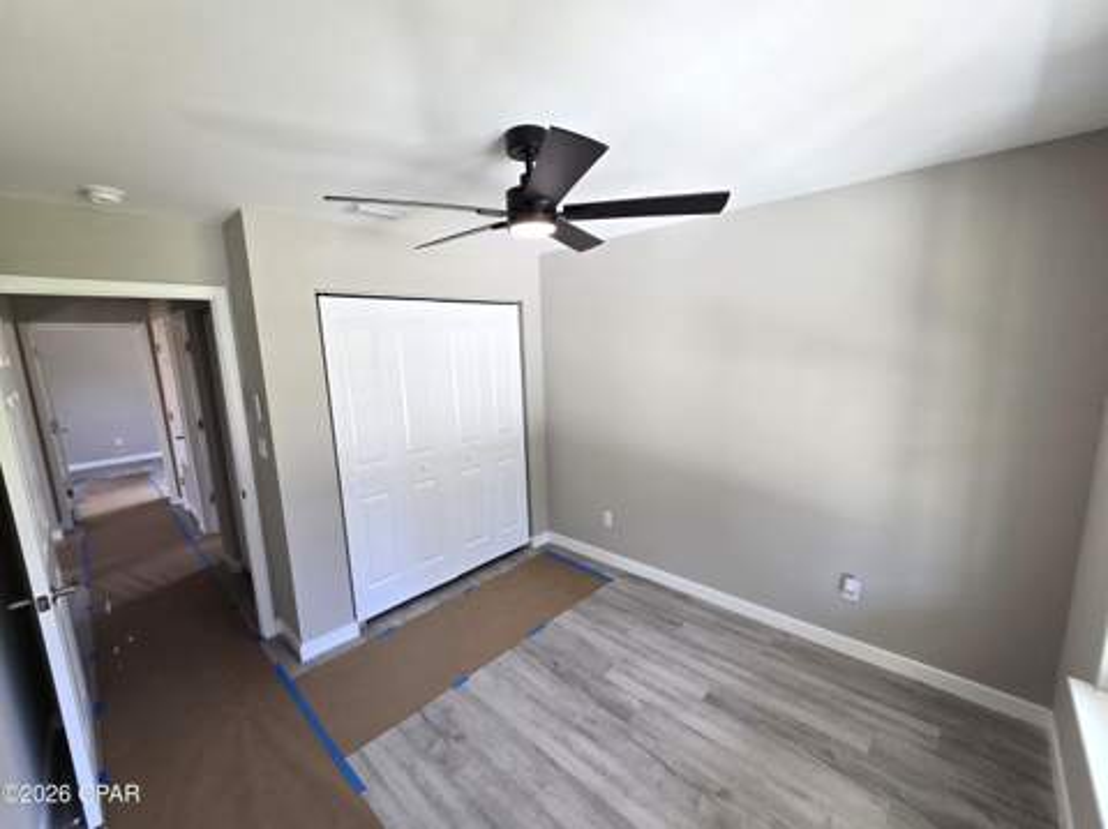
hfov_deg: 106.2
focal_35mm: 13
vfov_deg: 89.8
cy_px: 414
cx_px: 554
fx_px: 416
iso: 80
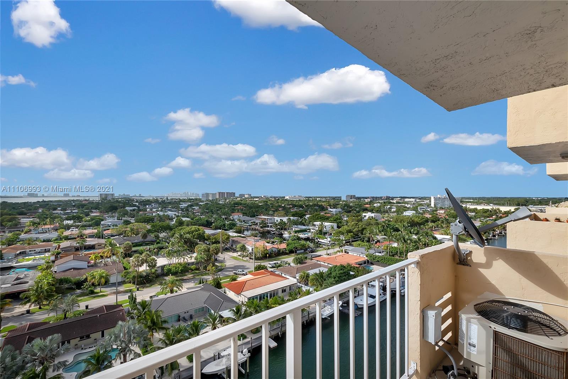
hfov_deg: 100.4
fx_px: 237
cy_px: 190
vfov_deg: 77.3
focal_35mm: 15
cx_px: 284
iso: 100
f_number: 8
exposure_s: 1/800
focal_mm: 10
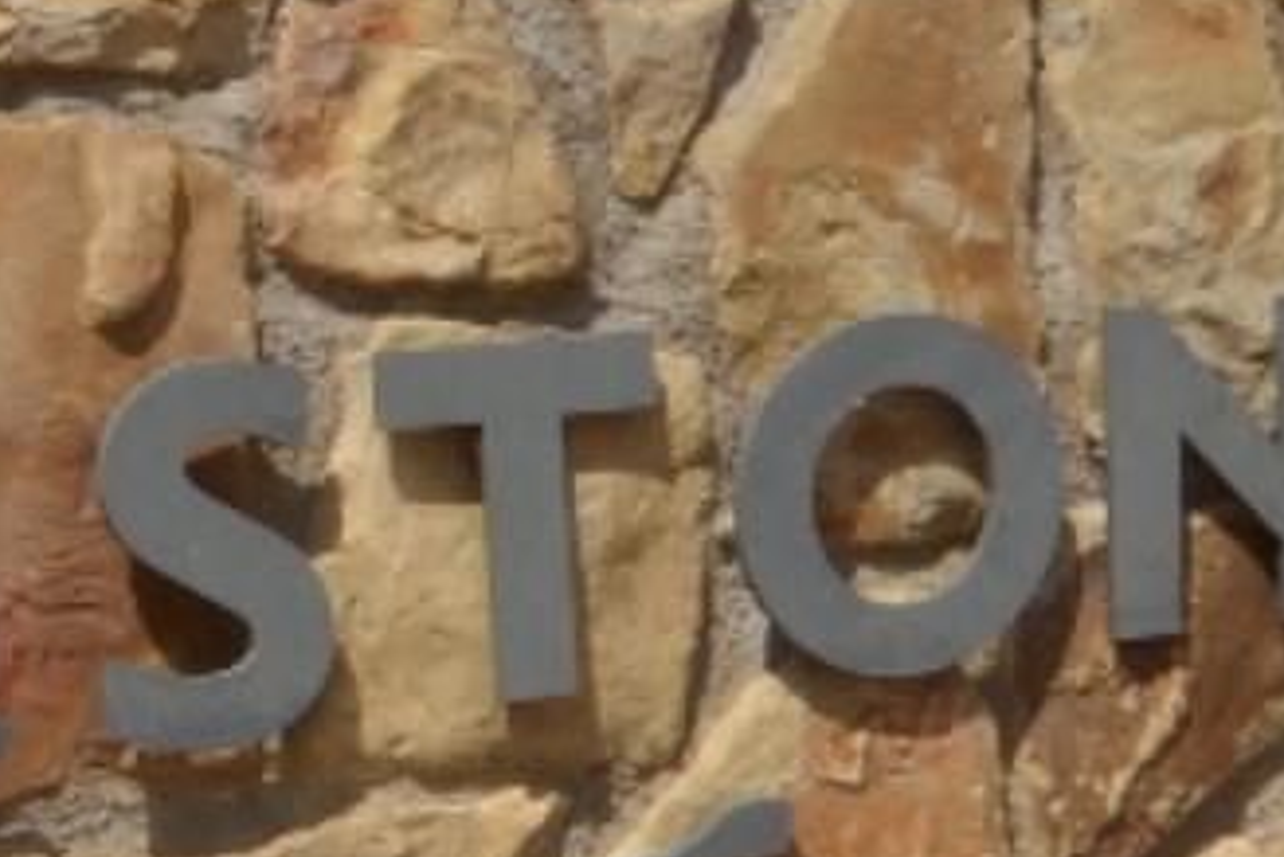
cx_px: -207
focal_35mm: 123
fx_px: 4389
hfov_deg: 16.1
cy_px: 258
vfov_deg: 11.1
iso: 100
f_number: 14
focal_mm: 14
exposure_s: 1/125
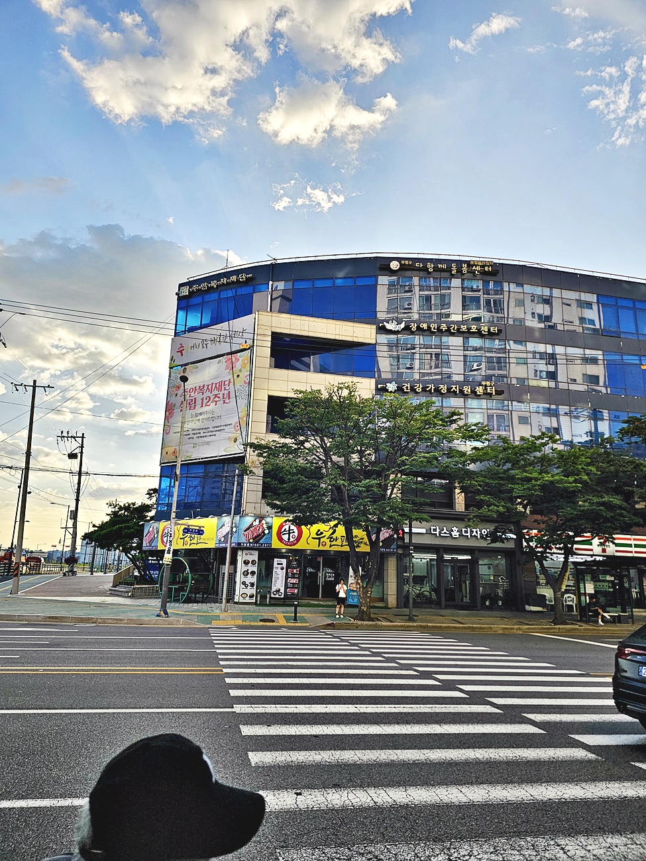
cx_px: 323
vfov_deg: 73.9
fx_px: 572
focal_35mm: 23
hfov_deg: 58.9
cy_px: 430
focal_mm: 6.3
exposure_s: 1/719
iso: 20
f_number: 1.7
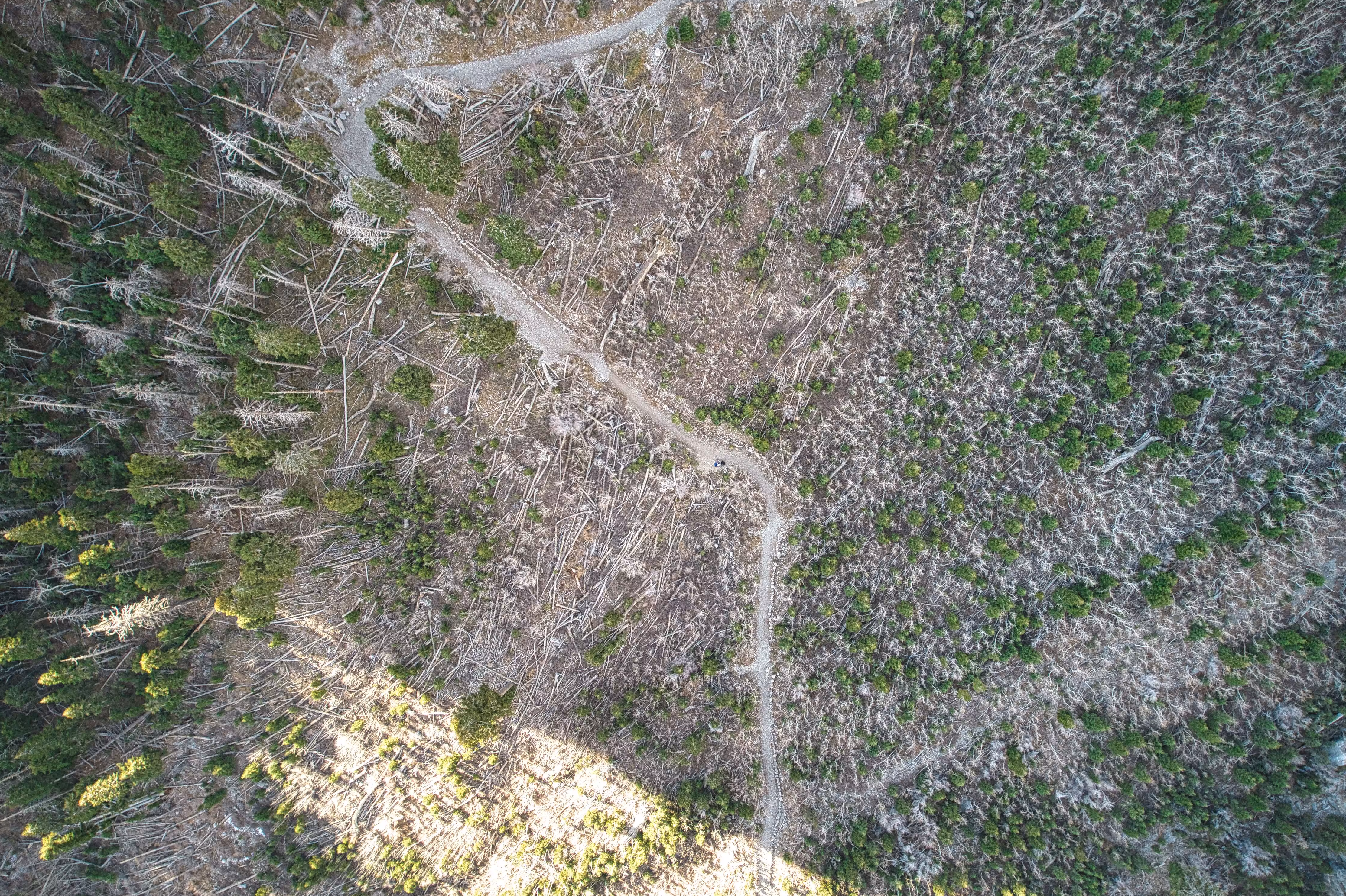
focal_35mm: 27
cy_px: 468
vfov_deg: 47.9
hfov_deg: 67.4
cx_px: 708
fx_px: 1009
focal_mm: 8.4
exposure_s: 1/200
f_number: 2.8
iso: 150
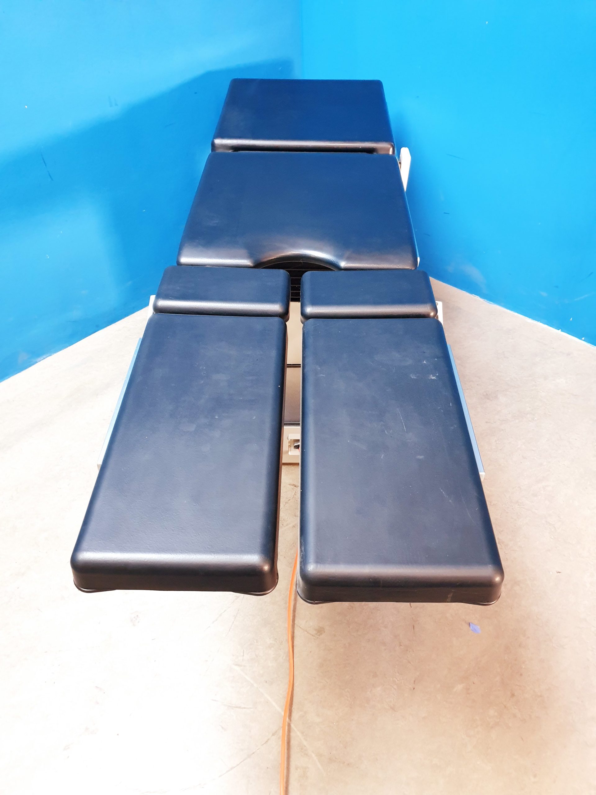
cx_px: 298
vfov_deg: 67.3
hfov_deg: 53.1
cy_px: 398
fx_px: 597
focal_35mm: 26
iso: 400
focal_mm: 4.3
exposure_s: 1/50
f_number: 1.5
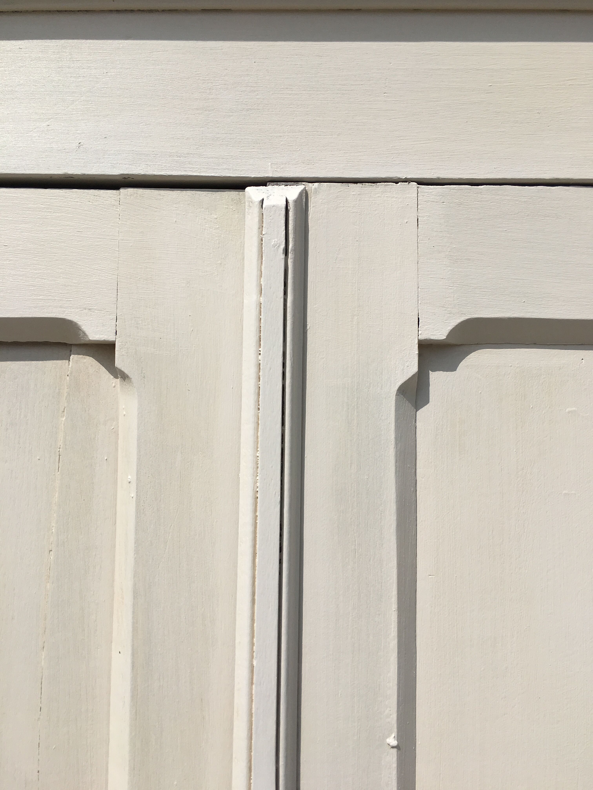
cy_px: 395
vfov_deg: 61.7
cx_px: 296
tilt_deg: +3.5
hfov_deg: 48.2
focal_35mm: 29
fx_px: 662
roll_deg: -1.1
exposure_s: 1/4808
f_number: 2.2
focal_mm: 4.15
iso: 25
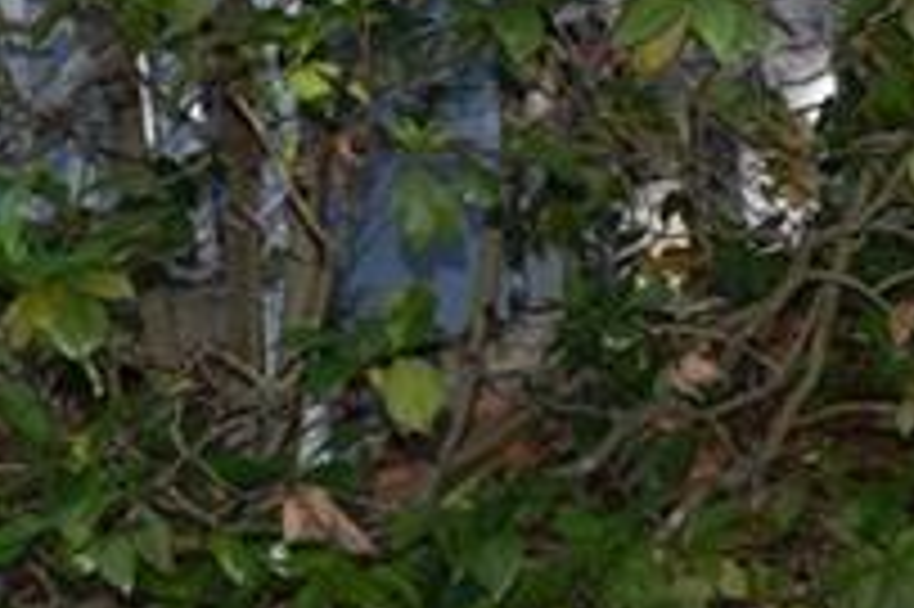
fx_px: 3069
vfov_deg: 10.8
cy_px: -399
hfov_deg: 16.3
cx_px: 1076
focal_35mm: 121
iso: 160
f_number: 5.6
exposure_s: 1/125
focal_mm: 24
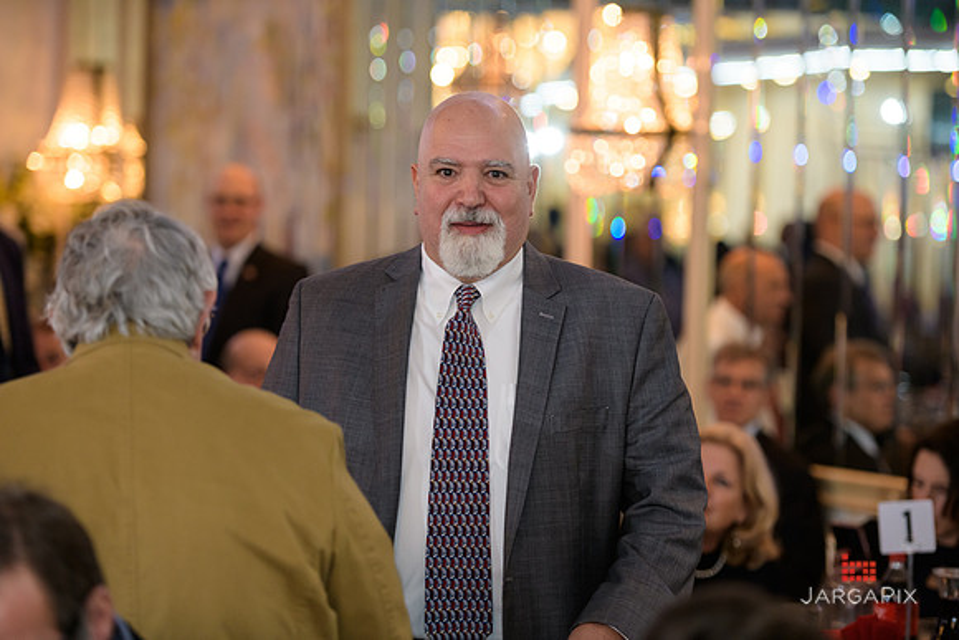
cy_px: 320
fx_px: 3091
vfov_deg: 11.8
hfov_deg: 17.6
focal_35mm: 116
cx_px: 480
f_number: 3.2
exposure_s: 1/125
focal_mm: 116
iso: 1000
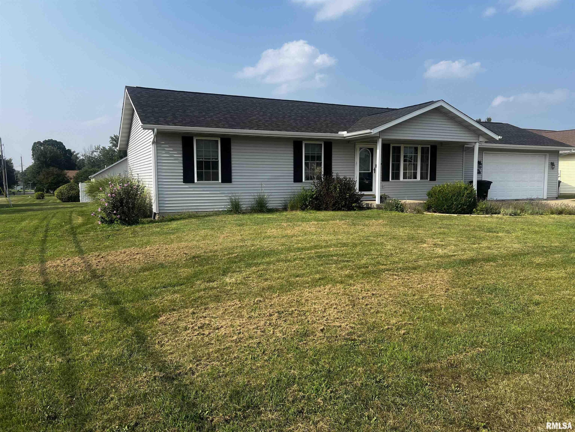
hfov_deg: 67.3
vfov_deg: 53.1
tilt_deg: -5.0
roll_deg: +0.8
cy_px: 216
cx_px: 288
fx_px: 432
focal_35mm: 26
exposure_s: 1/3356
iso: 50
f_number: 1.5
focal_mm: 5.7
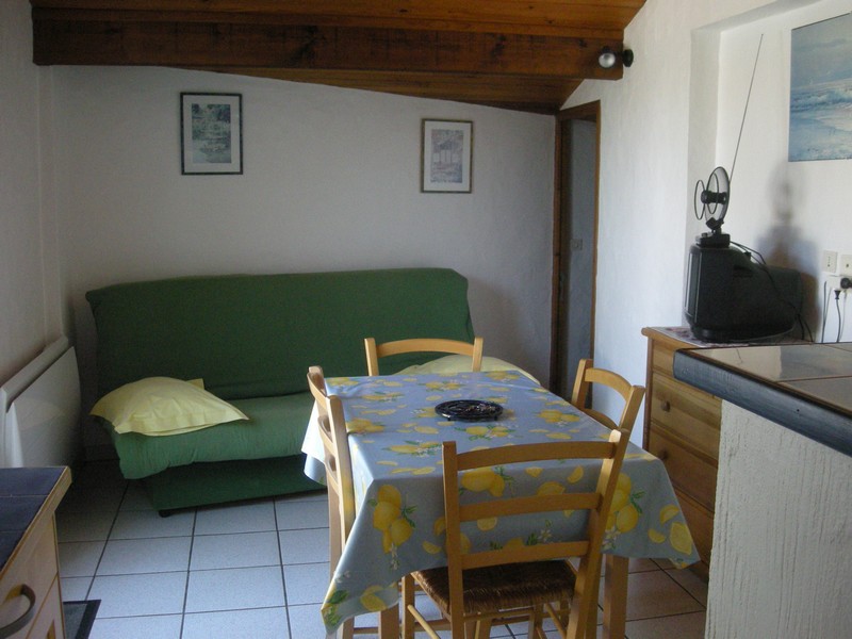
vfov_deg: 40.7
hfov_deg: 52.6
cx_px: 426
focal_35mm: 35
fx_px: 861
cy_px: 320
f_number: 2.8
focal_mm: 5.7
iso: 296
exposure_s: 1/61.5
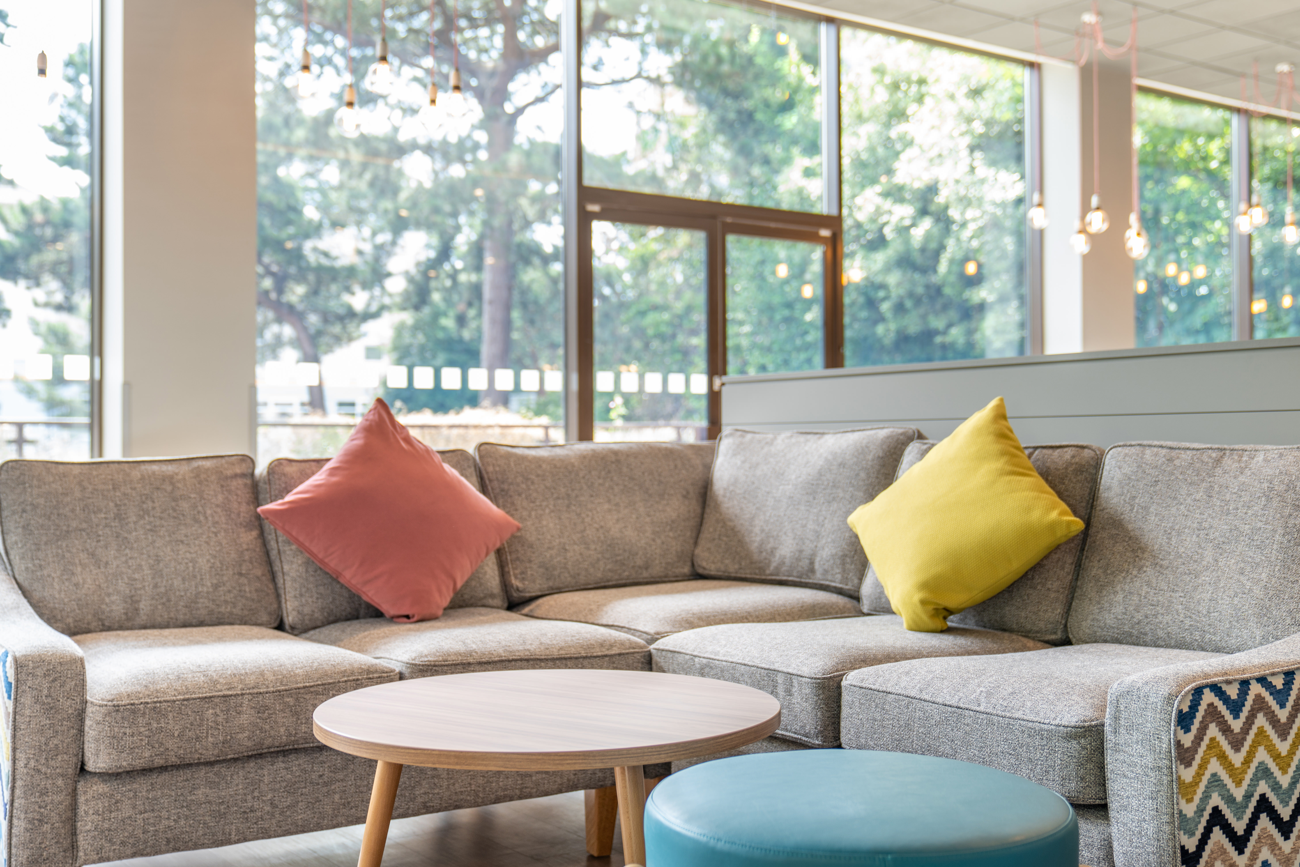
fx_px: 1336
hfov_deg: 51.9
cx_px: 650
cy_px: 434
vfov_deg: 35.9
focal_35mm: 37
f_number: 2.8
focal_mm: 37
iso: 100
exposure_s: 1/40
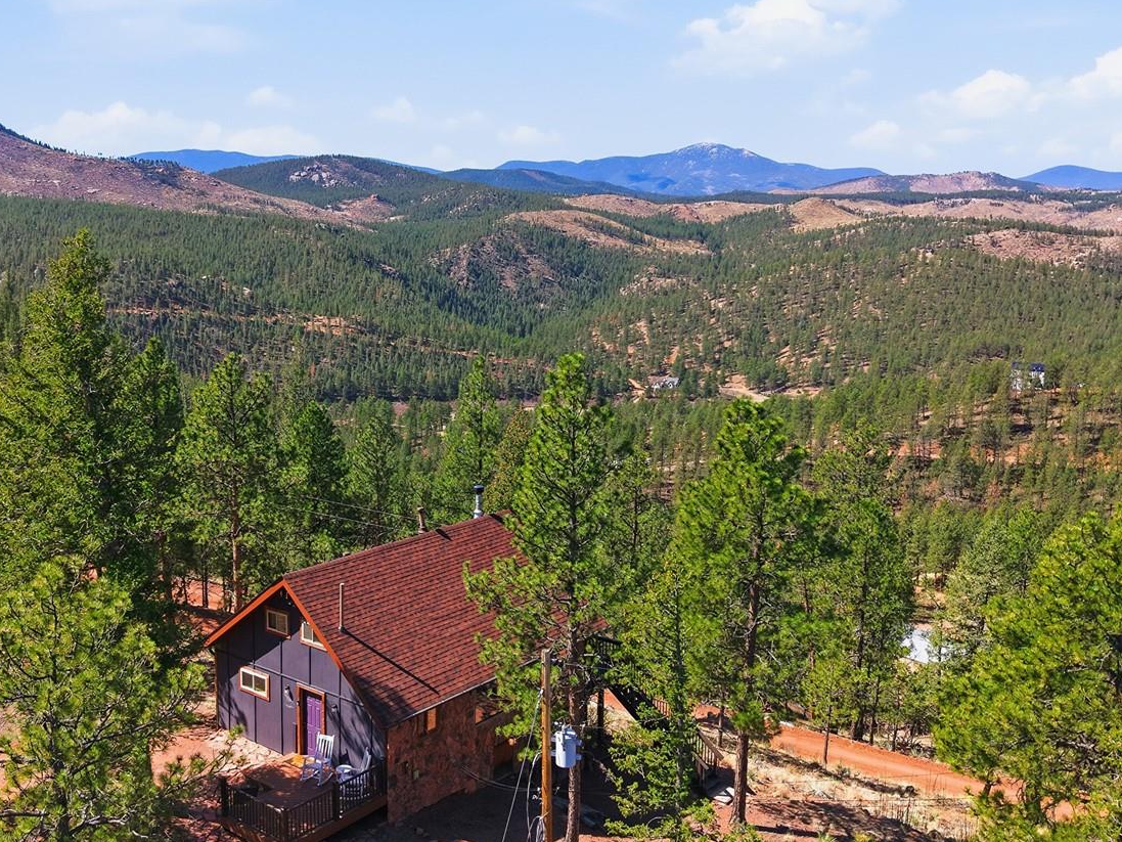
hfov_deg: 52.2
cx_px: 446
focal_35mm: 35
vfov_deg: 40.7
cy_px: 419
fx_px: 1135
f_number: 1.8
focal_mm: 8.7
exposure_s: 1/5000
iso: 190
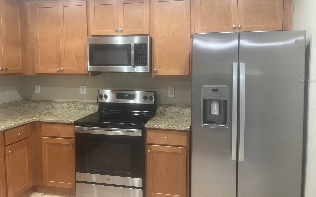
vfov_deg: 44.3
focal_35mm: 28
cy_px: 81
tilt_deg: -1.7
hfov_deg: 66.5
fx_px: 241
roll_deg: -0.4
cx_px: 158
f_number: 1.5
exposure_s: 1/60
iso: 100
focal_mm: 5.7
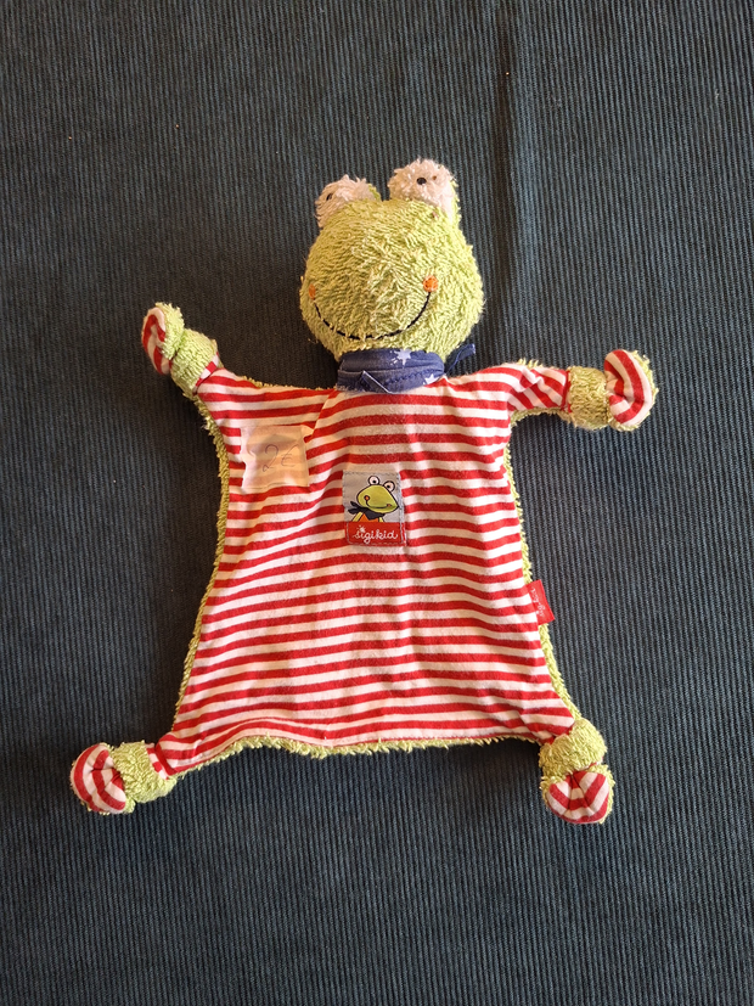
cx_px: 377
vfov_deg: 73.9
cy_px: 503
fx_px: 668
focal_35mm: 23
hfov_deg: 58.9
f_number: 1.8
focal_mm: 5.54
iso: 320
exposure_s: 1/100
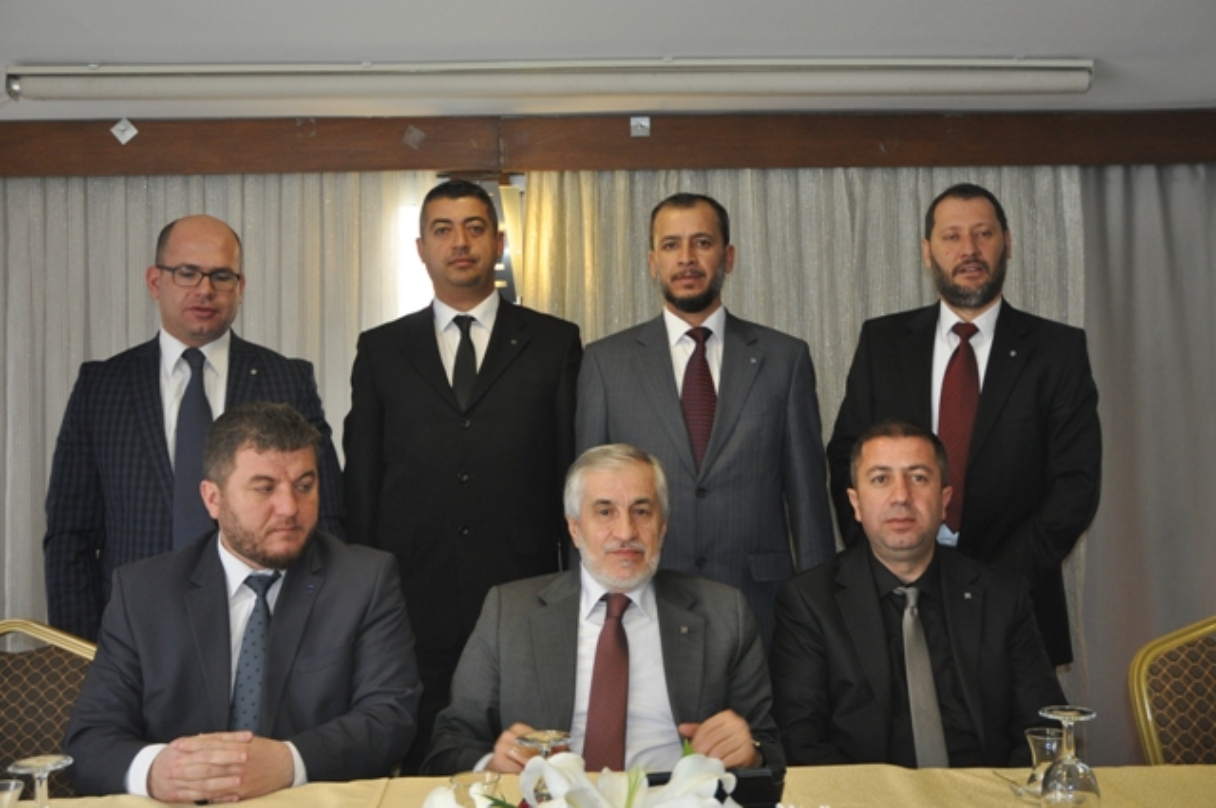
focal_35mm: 38
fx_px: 1265
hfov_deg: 51.3
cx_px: 608
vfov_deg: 35.4
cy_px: 404
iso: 800
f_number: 3.8
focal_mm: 25
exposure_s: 1/80
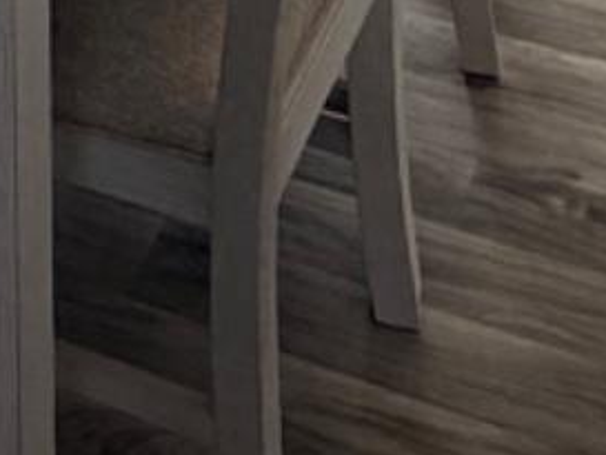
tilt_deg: -6.7
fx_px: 1839
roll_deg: +1.1
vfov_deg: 10.3
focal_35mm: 105
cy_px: -908
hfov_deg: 18.1
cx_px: -47
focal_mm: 2.22
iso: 100
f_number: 2.2
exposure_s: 1/120
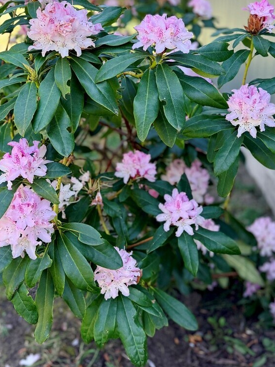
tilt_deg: -9.1
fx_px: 487
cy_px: 94
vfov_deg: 40.2
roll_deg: -2.4
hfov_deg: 31.5
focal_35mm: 46
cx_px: 133
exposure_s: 1/715
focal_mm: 6.76
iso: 100
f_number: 1.78
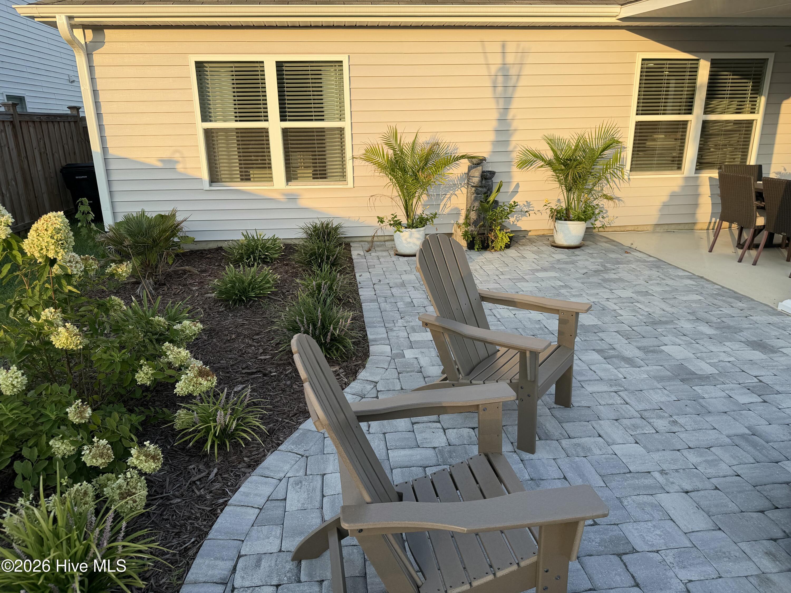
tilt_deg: -17.3
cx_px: 396
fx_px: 548
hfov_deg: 71.6
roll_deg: +1.7
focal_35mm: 24
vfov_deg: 56.8
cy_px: 296
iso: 80
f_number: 1.78
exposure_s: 1/1250
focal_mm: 6.76
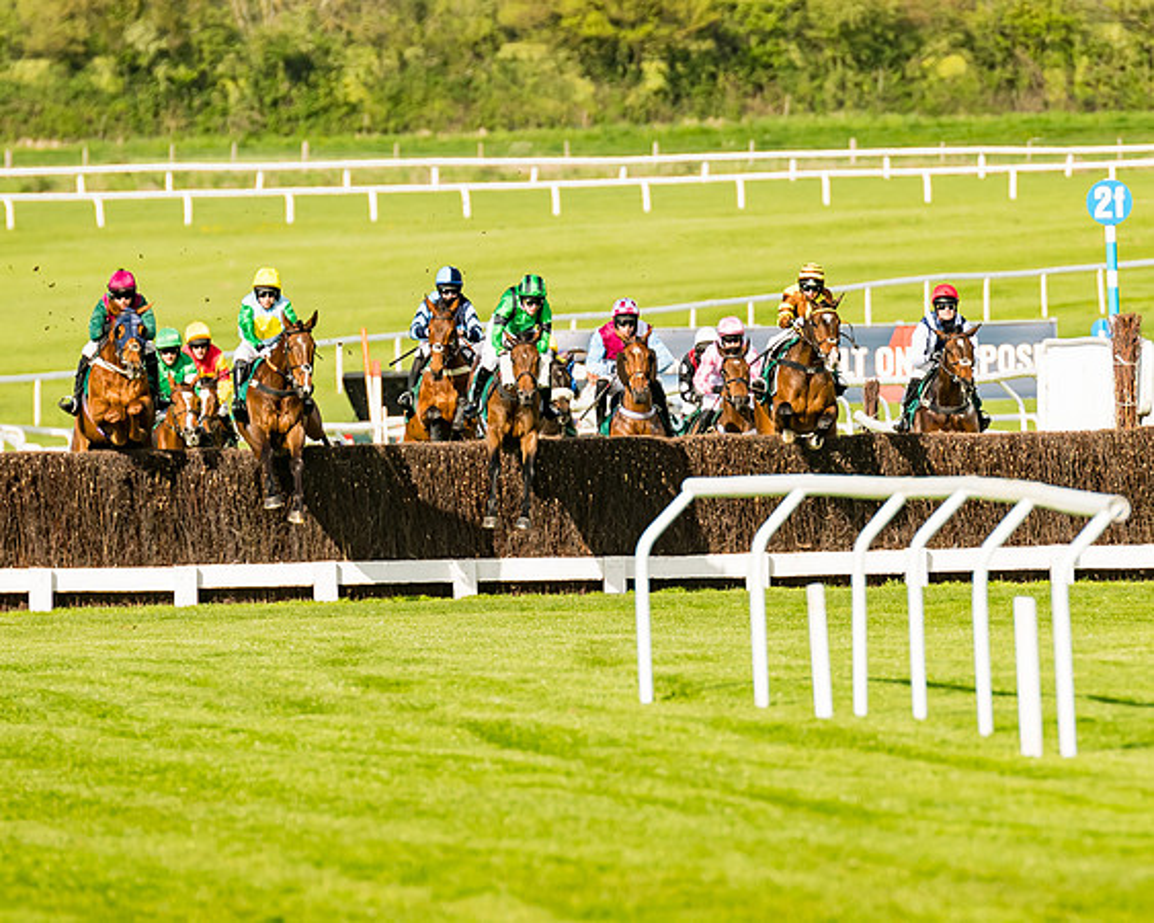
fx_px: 23134
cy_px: 390
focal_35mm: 678
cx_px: 758
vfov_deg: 2.3
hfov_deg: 2.9
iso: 200
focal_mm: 300
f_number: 4
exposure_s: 1/1250
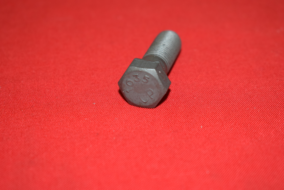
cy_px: 95
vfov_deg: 16.6
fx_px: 651
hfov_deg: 24.6
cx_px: 142
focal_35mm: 82
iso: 1250
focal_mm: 55
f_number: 5.6
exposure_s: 1/200
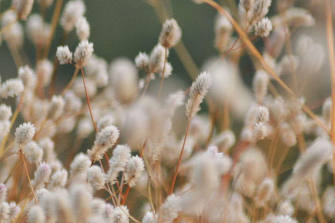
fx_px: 4763
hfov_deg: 4.0
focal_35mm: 512
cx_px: 148
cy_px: 113
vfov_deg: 2.7
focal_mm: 185
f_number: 4.5
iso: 400
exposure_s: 1/500
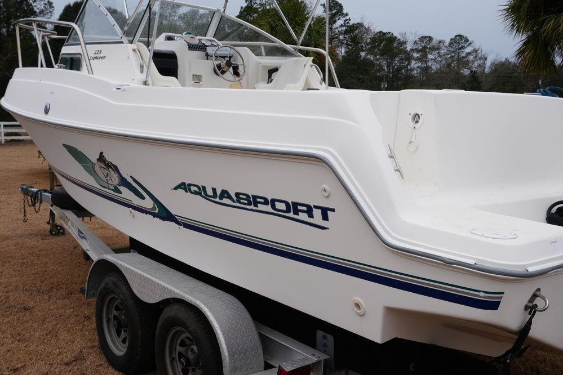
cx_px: 278
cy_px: 188
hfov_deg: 48.5
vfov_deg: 33.4
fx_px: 626
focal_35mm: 40
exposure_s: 1/125
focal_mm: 26
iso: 100
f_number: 10
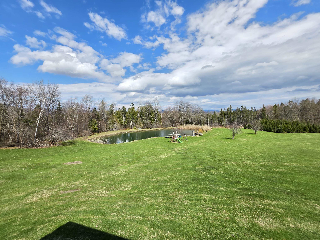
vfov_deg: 89.9
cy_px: 120
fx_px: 120
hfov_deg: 106.2
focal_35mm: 13
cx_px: 160
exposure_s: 1/1794
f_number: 1.9
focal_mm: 2.2
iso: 40
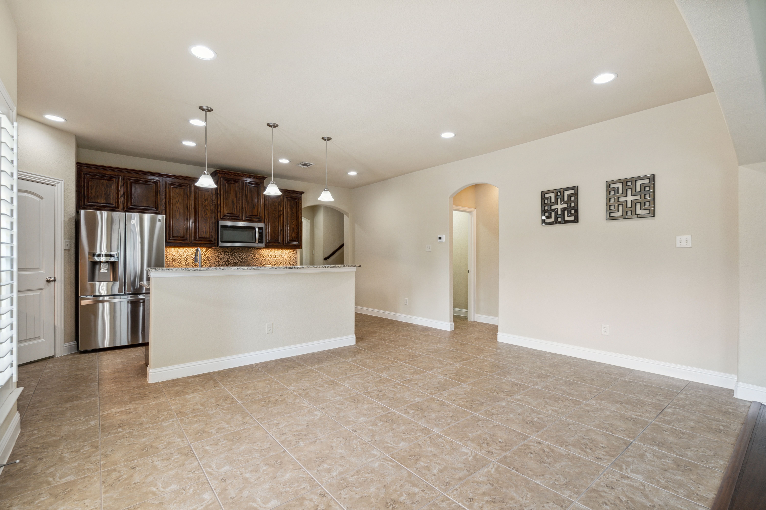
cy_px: 255
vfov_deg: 73.7
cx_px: 383
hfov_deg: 96.7
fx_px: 340
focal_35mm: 16
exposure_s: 1/4
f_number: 9
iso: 160
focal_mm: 16
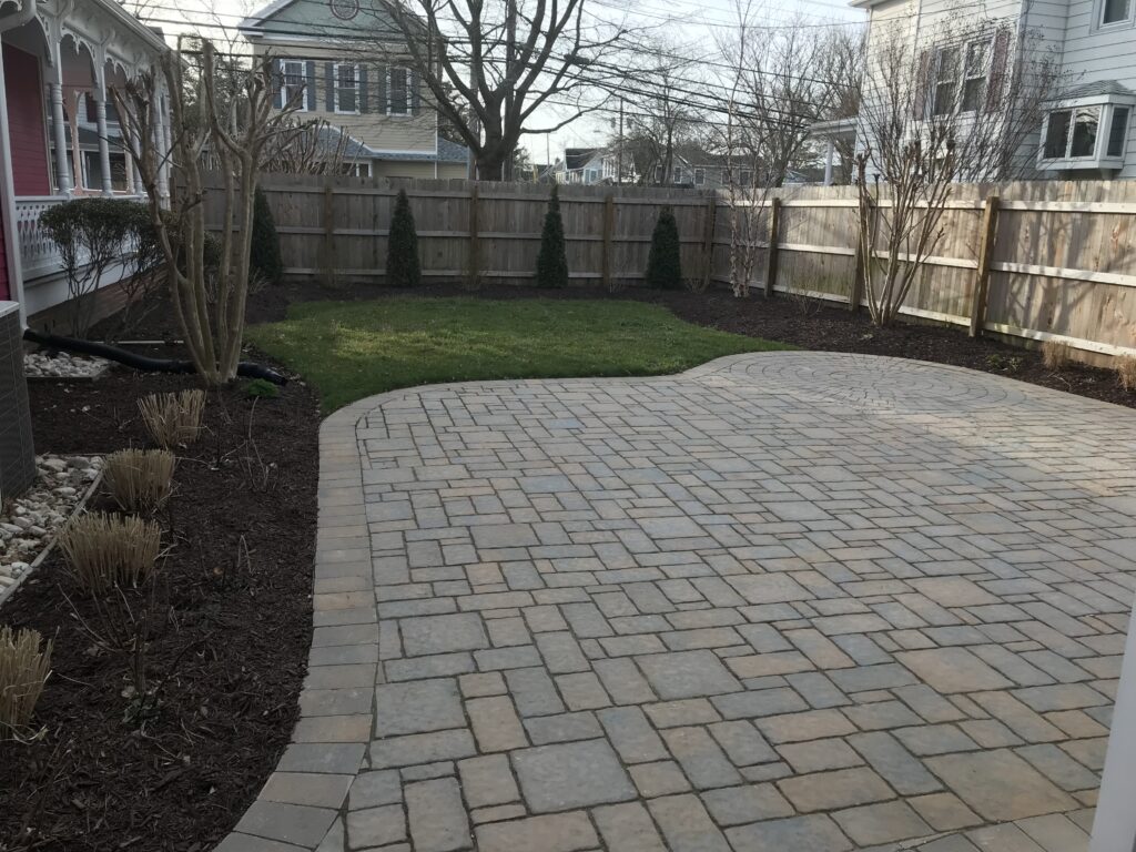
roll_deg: -2.3
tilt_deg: -12.9
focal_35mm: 28
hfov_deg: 63.4
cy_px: 426
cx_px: 568
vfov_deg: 49.7
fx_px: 919
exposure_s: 1/458
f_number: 1.8
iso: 20
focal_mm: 3.99
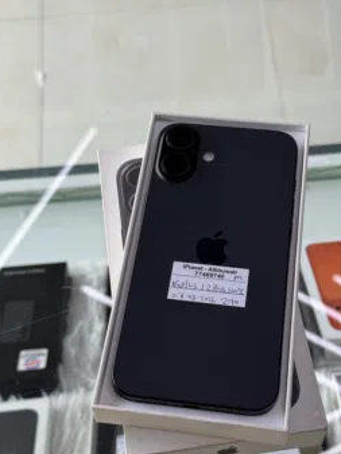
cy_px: 236
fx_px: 748
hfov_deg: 25.7
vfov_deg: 33.8
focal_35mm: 57
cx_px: 194
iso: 50
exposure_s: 1/181
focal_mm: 6.76
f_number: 1.78
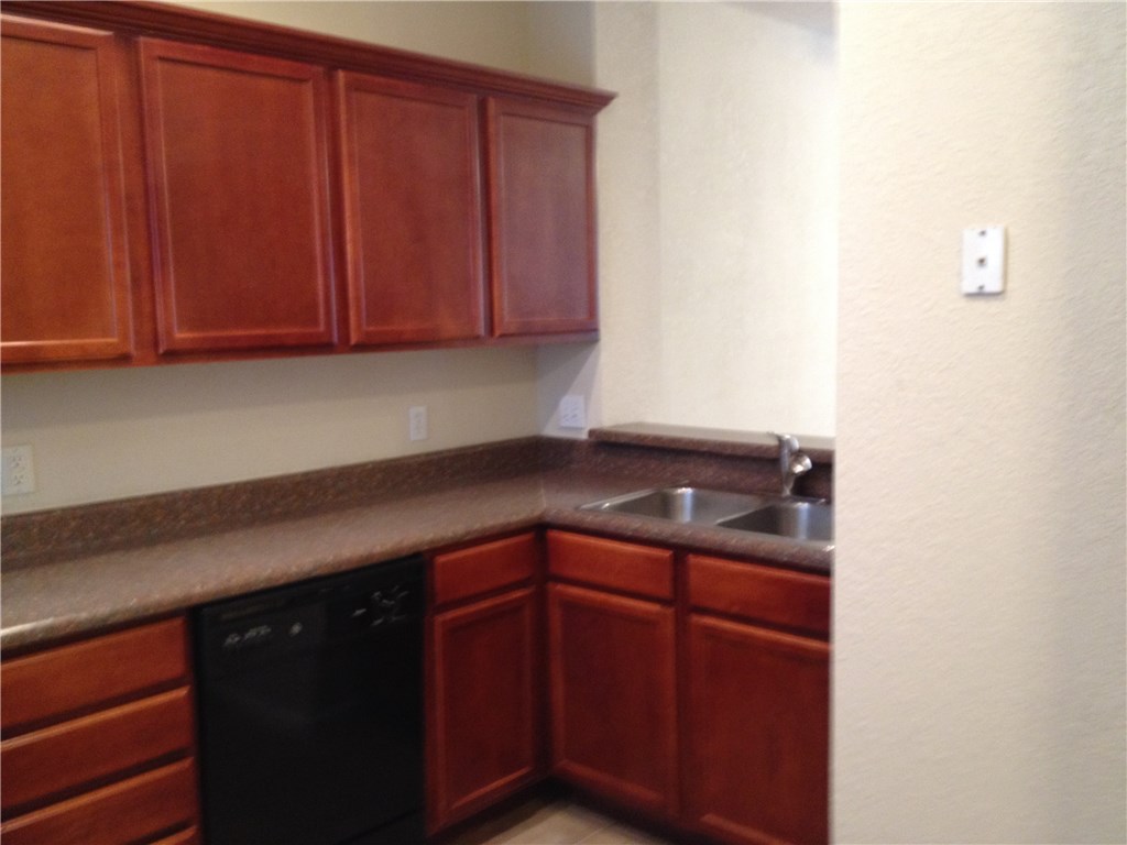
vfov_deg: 40.7
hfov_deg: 52.6
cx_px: 564
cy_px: 422
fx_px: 1140
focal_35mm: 35
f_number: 2.4
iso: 200
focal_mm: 4.28
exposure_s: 1/20
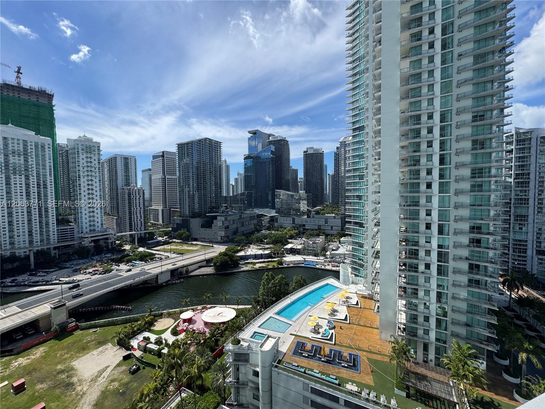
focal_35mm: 14
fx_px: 220
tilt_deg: -4.1
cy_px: 204
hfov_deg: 102.1
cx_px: 272
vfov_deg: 85.7
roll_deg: +2.3
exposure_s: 1/2146
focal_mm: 2.22
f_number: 2.2
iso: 50
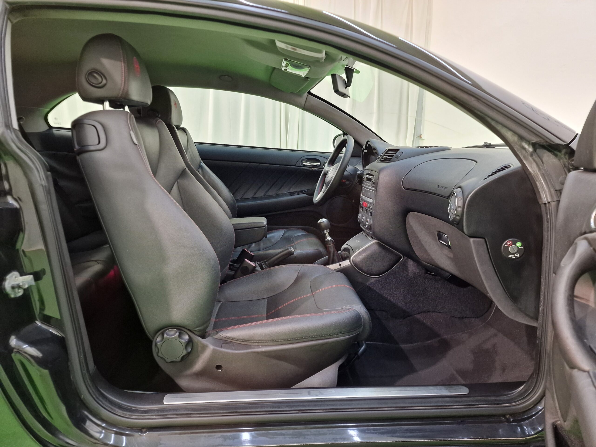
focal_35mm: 23
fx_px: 396
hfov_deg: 73.9
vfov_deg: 58.9
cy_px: 224
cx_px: 298
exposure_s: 1/50
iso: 400
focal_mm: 6.4
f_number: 1.8
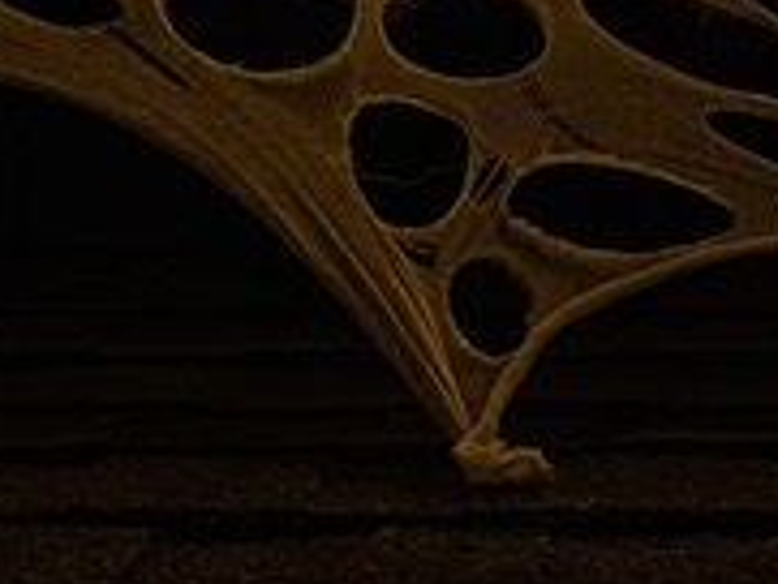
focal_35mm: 286
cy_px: -1026
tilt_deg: +29.8
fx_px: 6432
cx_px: 1122
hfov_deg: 6.8
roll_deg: -0.9
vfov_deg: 5.0
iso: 500
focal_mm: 6.76
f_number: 1.78
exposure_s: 1/30
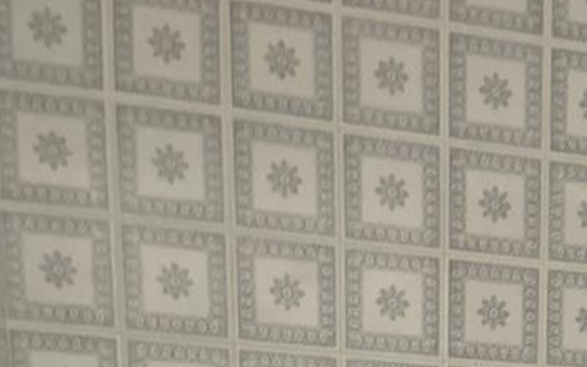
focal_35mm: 94
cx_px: 685
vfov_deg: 11.4
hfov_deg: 20.8
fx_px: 1504
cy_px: 897
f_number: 1.6
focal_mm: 5.96
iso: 400
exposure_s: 1/40
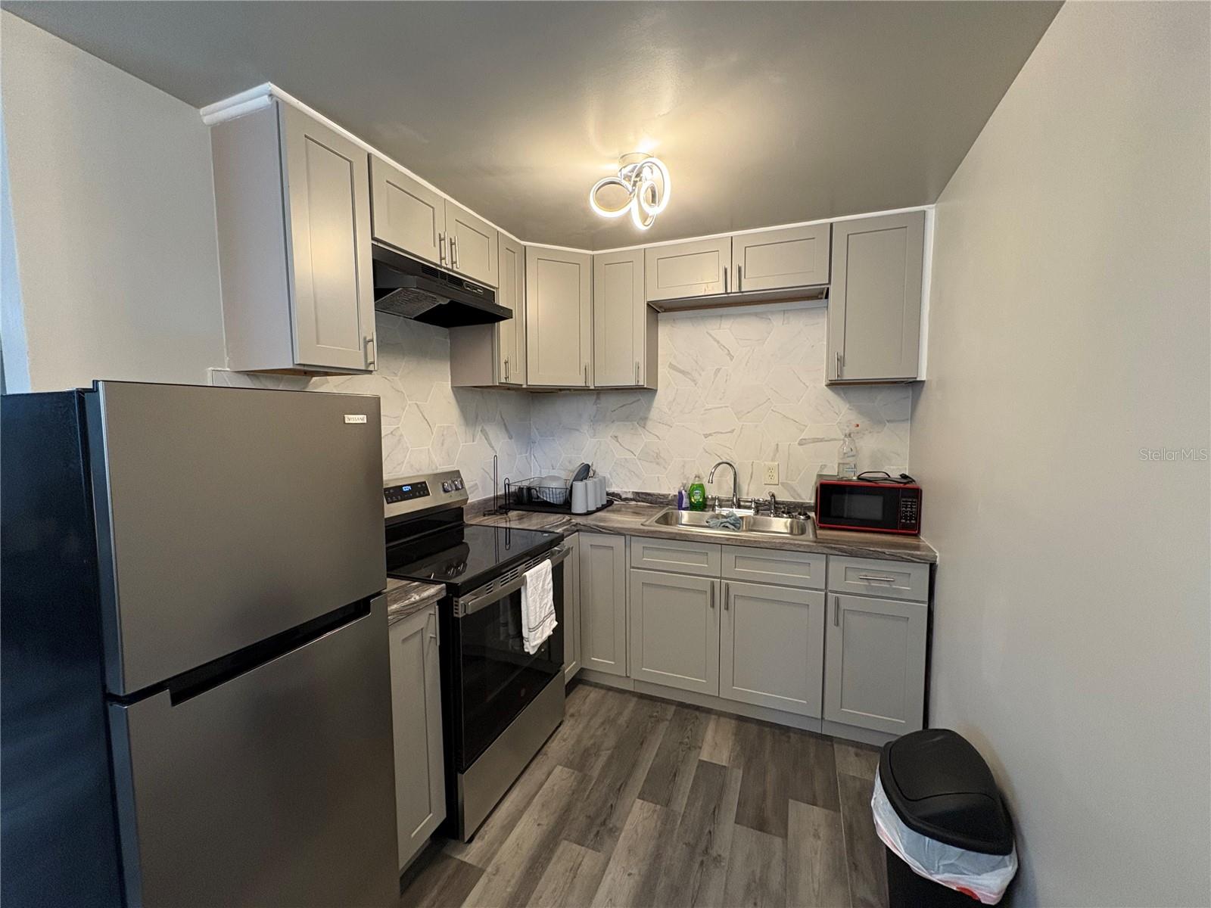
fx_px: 490
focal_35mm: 14
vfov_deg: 85.7
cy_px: 454
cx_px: 606
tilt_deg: -4.0
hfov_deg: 102.1
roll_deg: +1.3
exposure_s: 1/60
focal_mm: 2.22
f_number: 2.2
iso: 320
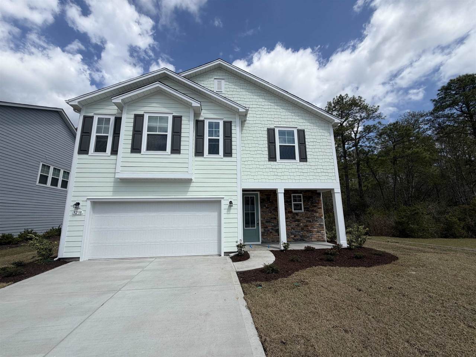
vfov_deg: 85.7
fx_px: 193
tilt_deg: +10.5
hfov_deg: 102.1
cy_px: 178
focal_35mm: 14
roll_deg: +0.6
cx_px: 238
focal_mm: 2.22
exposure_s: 1/1431
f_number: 2.2
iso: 20
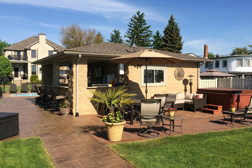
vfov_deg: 41.1
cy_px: 84
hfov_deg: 58.7
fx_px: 224
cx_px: 127
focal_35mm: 32
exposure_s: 1/2160
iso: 40
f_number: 2.2
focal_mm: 4.12
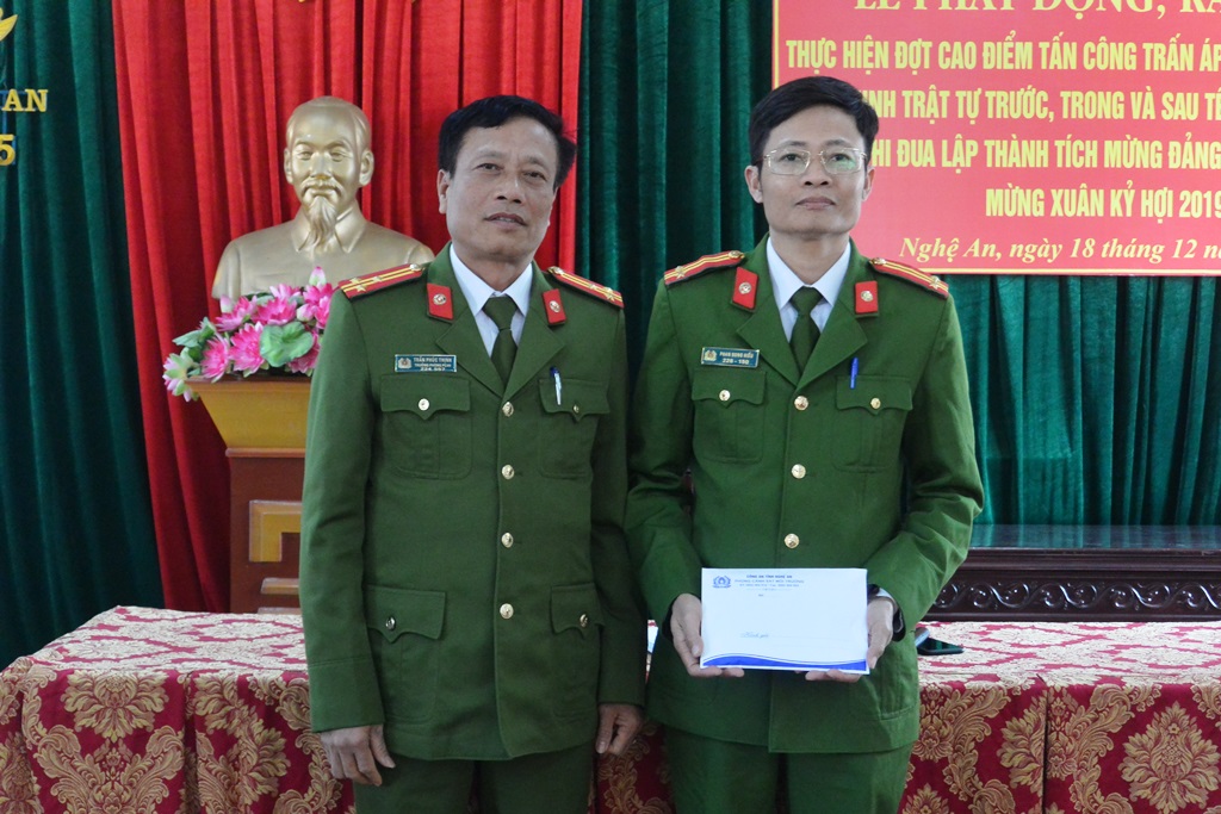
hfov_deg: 40.3
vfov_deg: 27.5
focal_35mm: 49
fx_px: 1662
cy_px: 407
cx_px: 610
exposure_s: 1/50
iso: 800
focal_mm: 18.2
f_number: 4.5
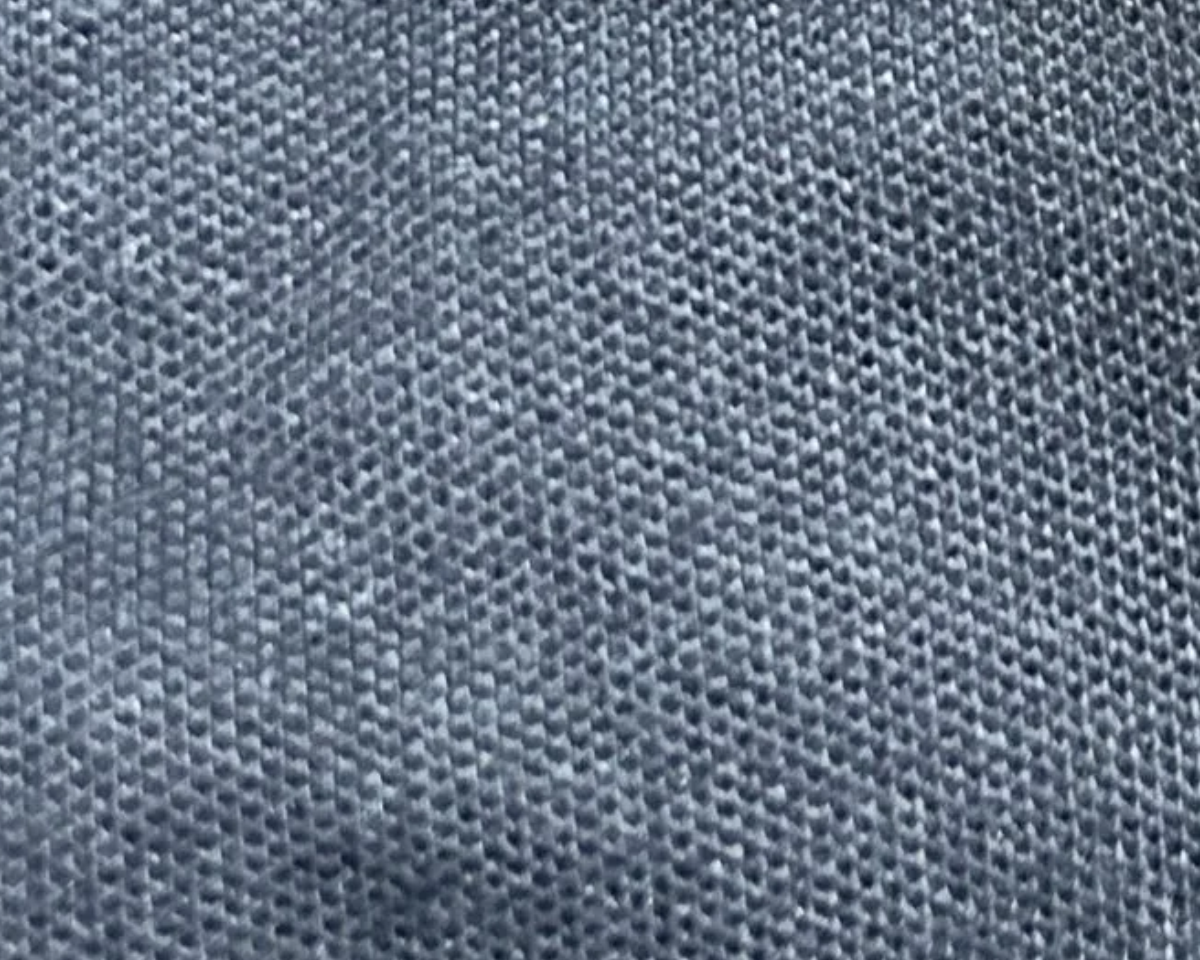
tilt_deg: -46.3
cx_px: 1531
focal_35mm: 99
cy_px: -307
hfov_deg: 18.1
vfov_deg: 14.8
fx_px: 3517
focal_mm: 5.7
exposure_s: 1/50
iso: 400
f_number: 1.5
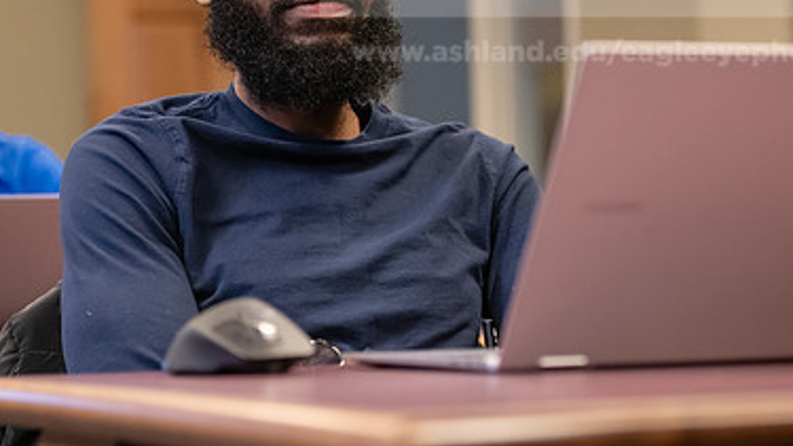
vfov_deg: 9.1
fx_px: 2797
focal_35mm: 133
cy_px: 96
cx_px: 256
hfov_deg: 16.1
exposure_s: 1/200
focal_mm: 82
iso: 2500
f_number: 3.2
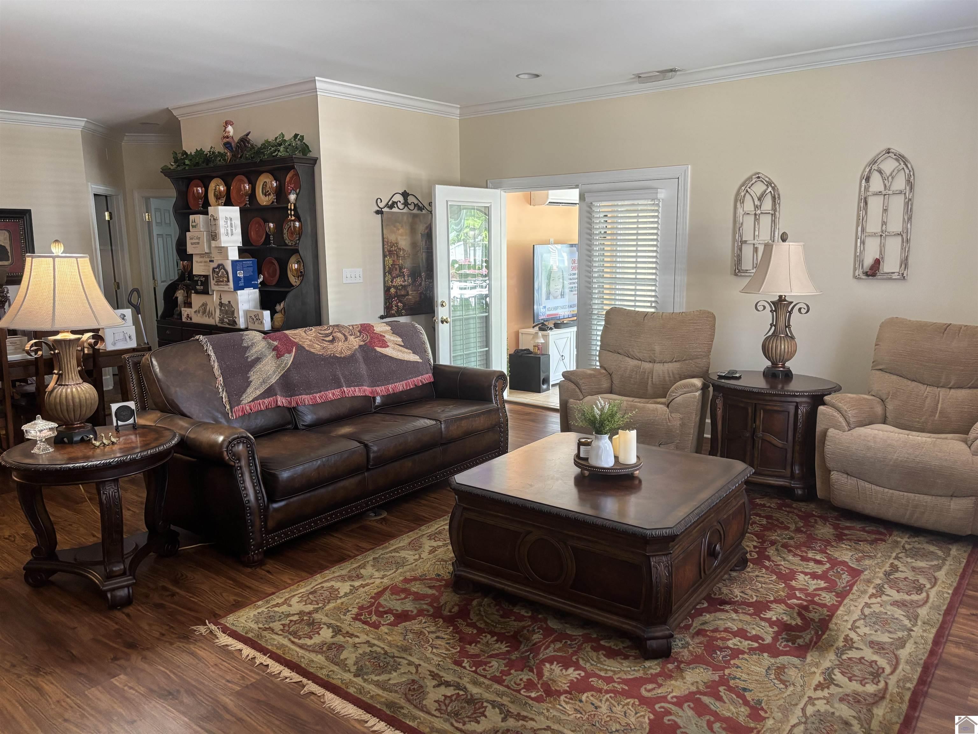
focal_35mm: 26
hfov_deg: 67.3
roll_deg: +0.2
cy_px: 367
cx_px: 489
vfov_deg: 53.1
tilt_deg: -9.5
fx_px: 735
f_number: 1.6
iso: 320
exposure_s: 1/60
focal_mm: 5.96
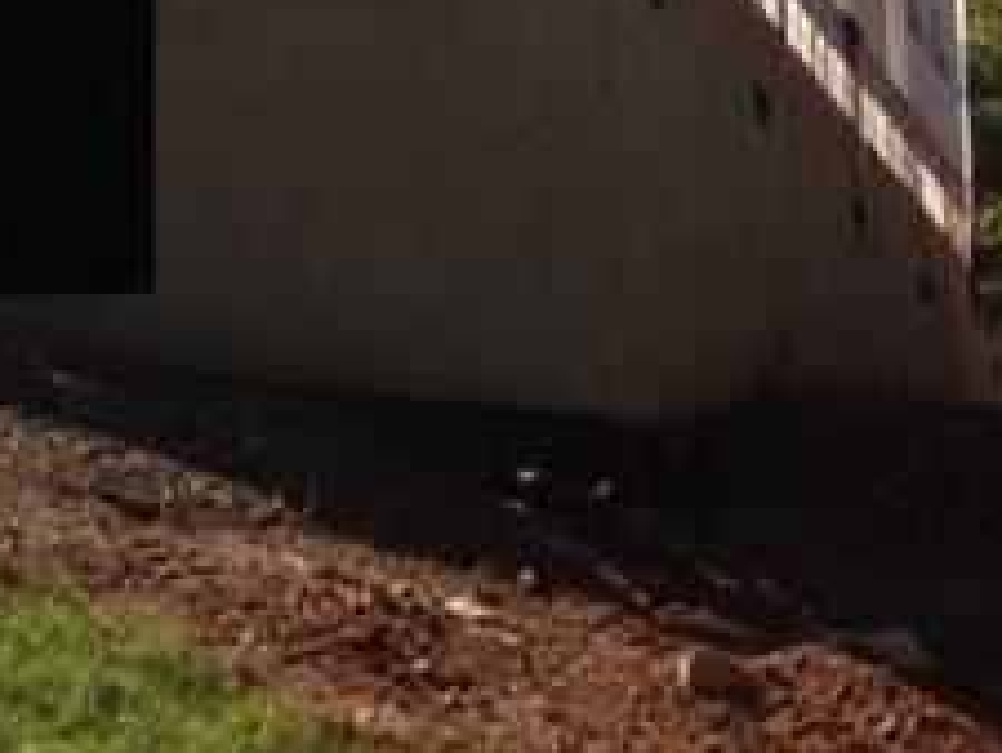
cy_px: -98
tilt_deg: +11.9
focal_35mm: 150
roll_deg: +2.1
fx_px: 4344
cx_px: -267
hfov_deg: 12.8
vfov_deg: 9.8
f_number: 2.4
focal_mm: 4.12
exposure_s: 1/1550
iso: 50
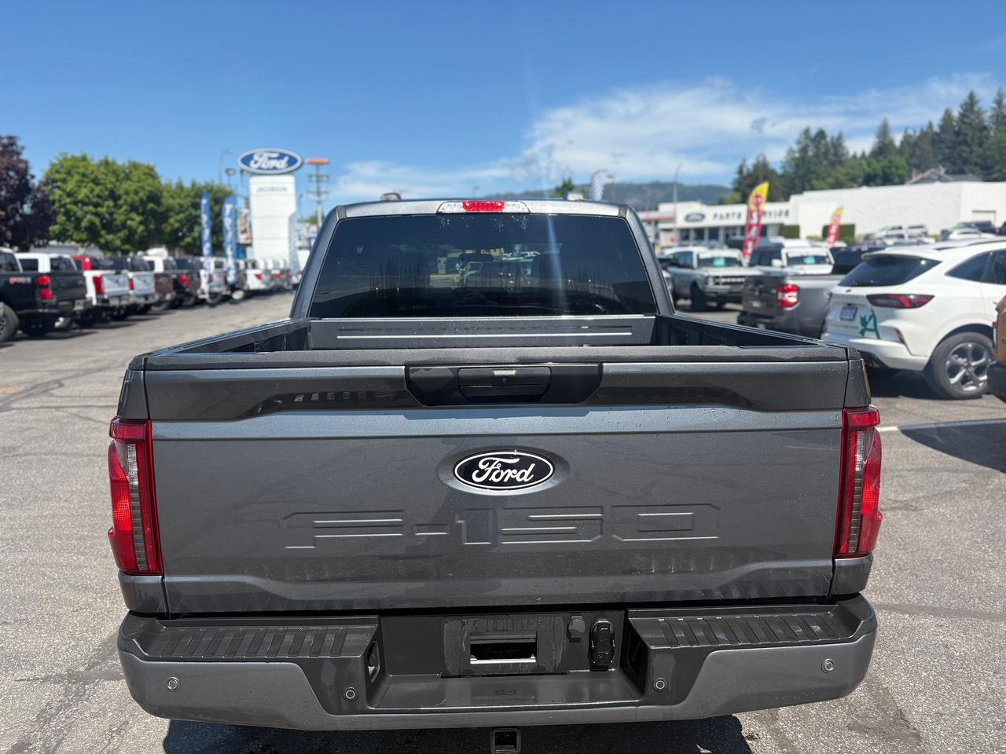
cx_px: 503
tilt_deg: -7.7
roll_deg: +0.7
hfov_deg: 67.3
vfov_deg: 53.1
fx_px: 756
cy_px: 377
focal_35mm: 26
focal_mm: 5.96
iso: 50
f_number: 1.6
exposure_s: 1/2747
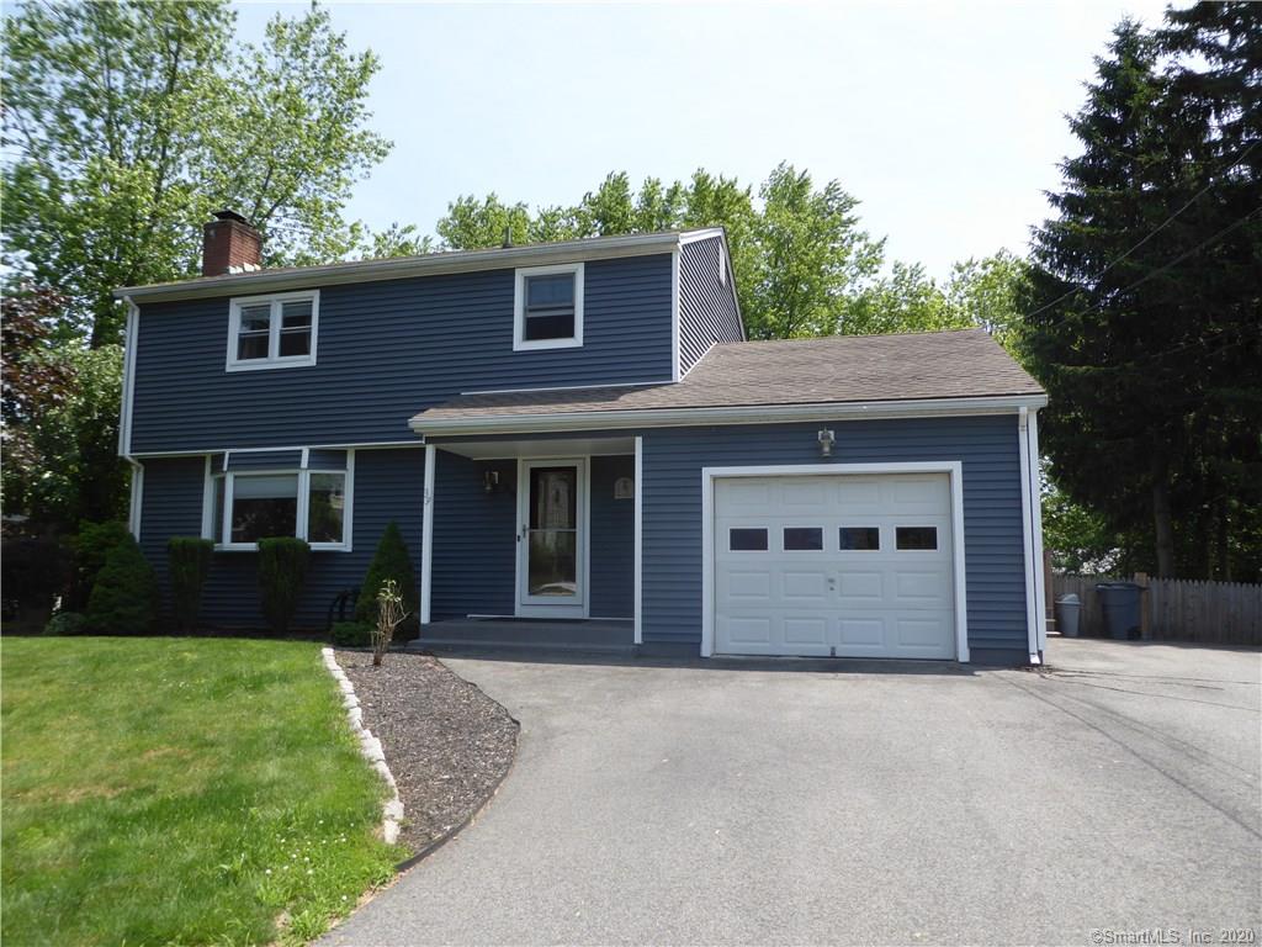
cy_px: 474
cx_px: 631
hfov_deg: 71.6
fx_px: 875
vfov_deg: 56.8
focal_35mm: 24
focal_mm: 4.3
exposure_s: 1/640
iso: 100
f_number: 3.3
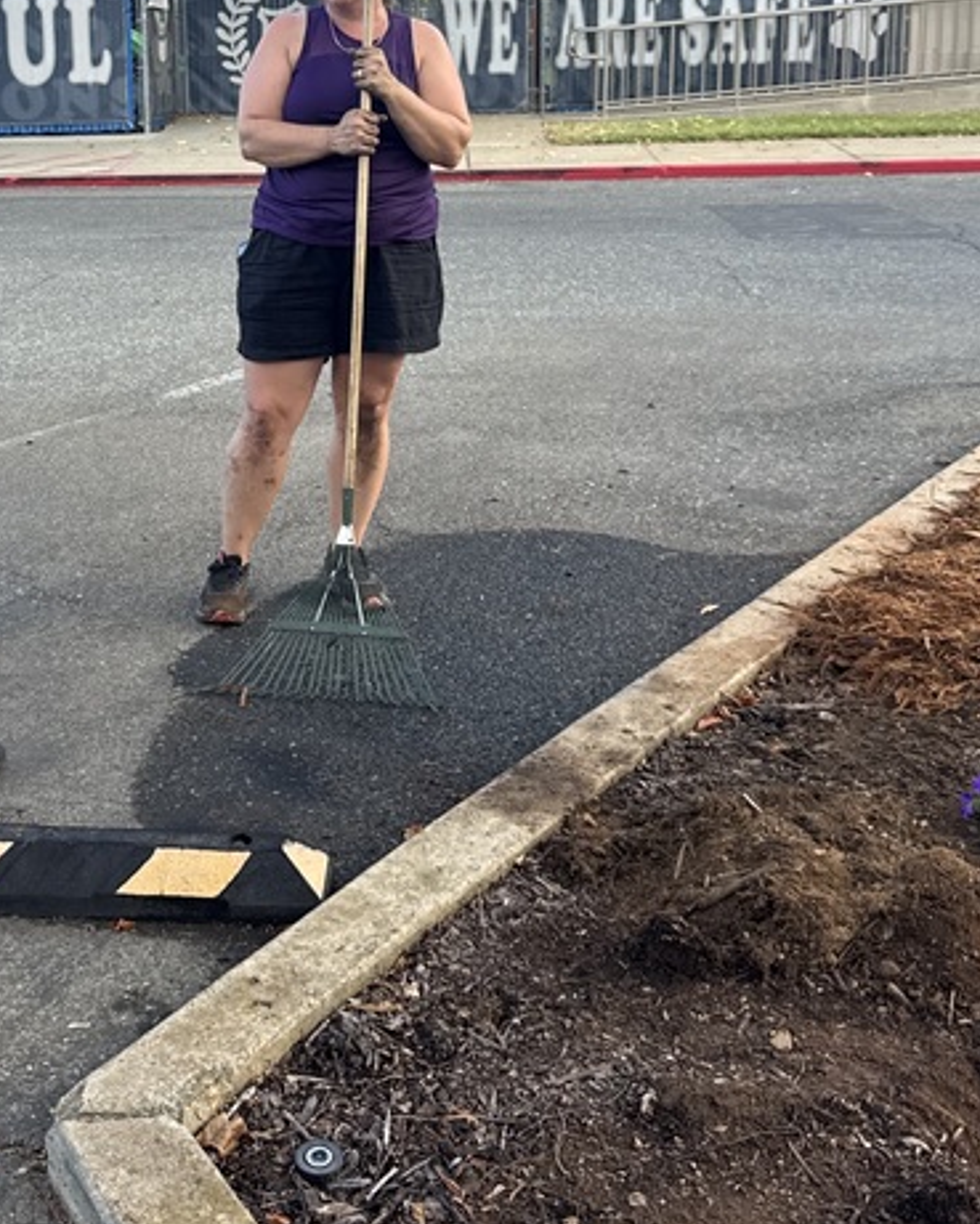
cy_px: 255
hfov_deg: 28.6
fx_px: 1885
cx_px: 218
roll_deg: +1.7
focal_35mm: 52
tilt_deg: -5.9
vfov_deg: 34.9
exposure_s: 1/588
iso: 80
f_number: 1.78
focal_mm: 6.76
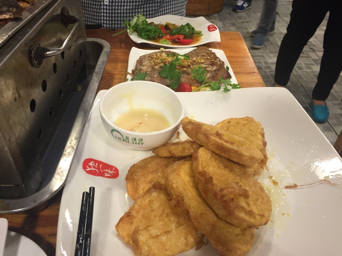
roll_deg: -3.2
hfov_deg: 61.7
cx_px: 171
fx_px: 287
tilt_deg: -39.3
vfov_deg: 48.2
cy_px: 128
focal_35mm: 29
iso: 80
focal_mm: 4.15
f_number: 2.2
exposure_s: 1/30
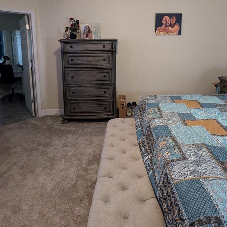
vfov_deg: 63.0
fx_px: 178
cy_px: 72
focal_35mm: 24
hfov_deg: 65.0
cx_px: 121
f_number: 2.2
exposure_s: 1/25
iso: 628
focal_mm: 2.35
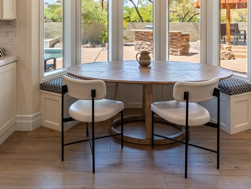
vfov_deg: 46.2
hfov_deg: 63.2
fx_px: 203
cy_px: 28
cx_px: 109
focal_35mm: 28
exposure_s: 1/2000
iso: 400
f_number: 8
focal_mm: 15
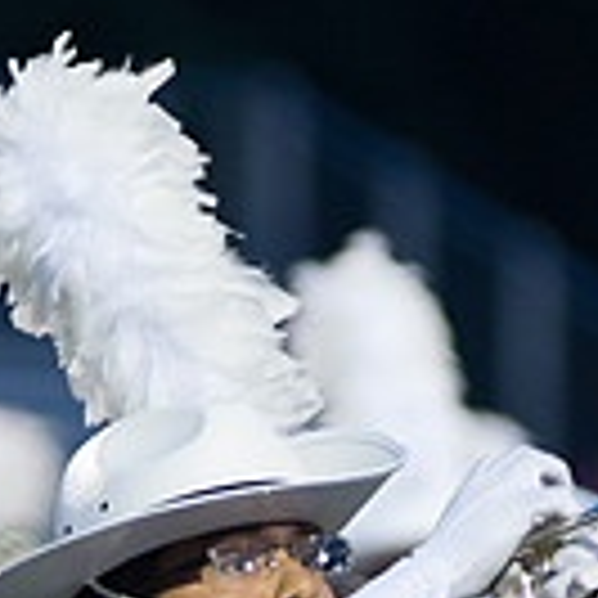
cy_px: 970
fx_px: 19584
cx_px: 248
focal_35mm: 1002
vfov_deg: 1.7
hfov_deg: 1.7
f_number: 2.8
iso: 2200
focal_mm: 200
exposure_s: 1/160
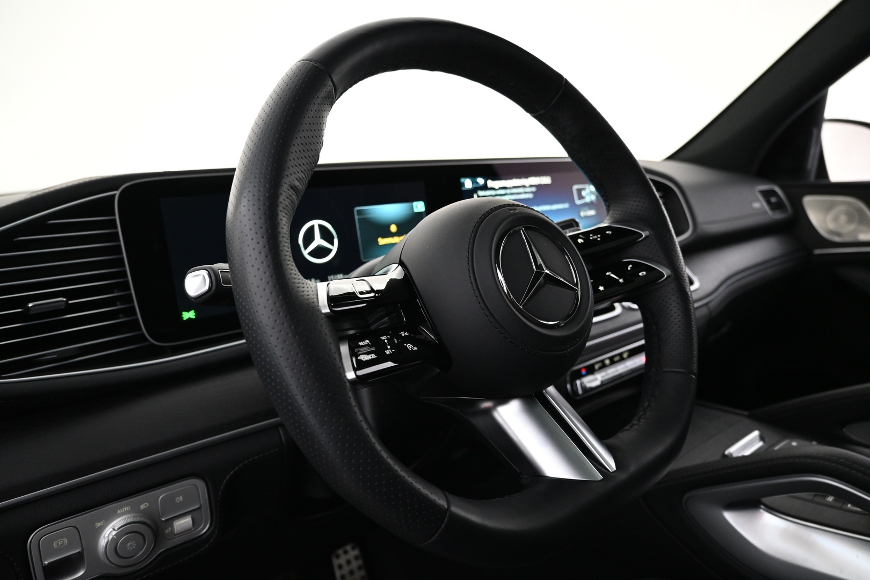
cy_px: 290
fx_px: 580
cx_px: 435
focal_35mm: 24
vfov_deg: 53.1
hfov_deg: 73.7
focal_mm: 16
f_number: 3.5
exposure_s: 1/25
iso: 1600
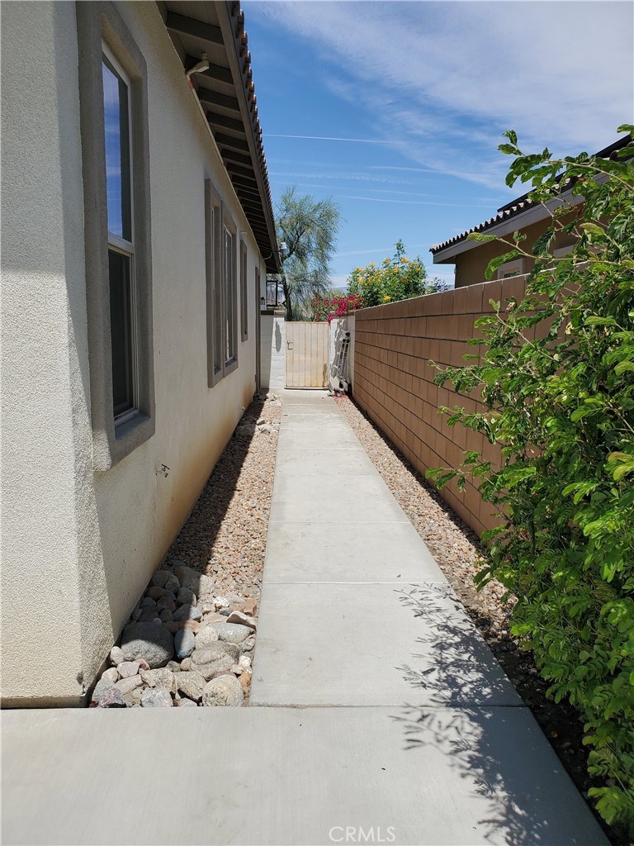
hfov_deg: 53.1
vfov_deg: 67.3
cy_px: 423
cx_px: 317
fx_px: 635
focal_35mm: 26
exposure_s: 1/2628
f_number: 2.4
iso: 50
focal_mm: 4.3
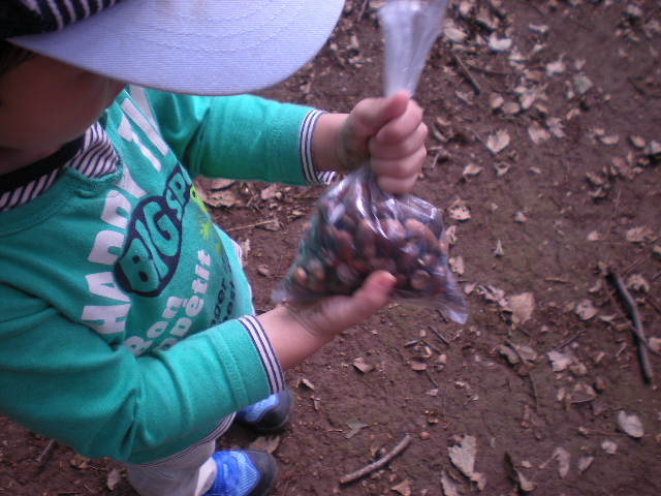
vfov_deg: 37.7
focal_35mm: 38
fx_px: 726
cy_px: 248
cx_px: 330
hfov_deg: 49.0
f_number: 3.1
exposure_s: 1/67.6
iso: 64
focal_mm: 6.3
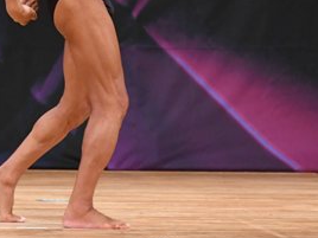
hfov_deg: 3.0
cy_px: 0
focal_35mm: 666
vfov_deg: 2.2
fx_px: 6118
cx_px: 68
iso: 3200
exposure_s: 1/400
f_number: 5.6
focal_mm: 160
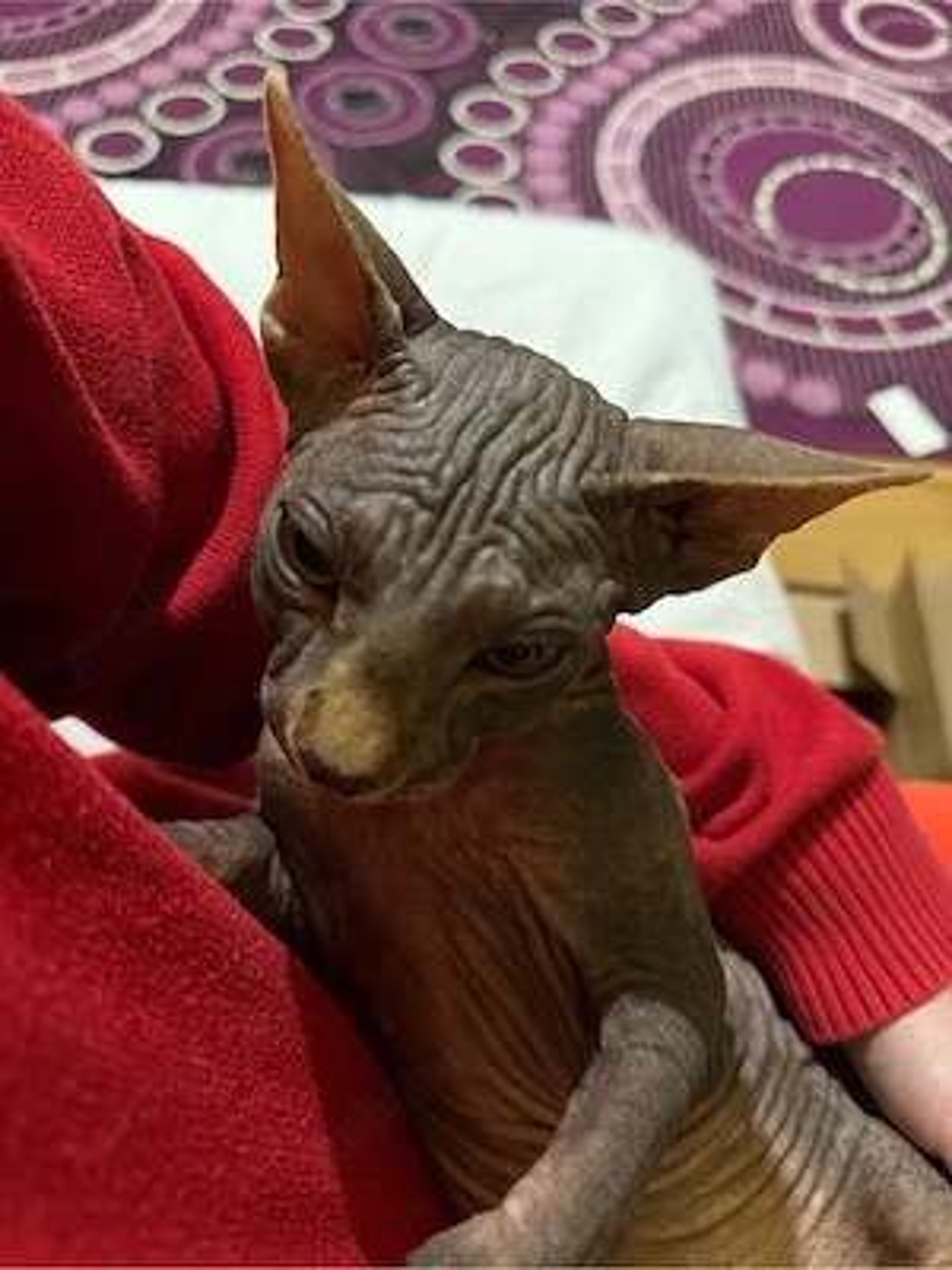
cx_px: 476
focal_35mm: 24
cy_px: 635
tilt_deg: -59.9
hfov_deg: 56.8
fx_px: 880
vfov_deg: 71.6
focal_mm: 6.76
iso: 800
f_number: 1.78
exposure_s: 1/29
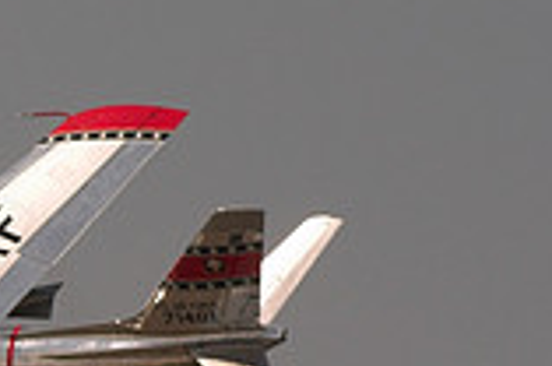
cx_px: -422
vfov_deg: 0.9
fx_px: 22861
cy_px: 422
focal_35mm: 1494
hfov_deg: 1.4
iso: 200
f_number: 22
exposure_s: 1/160
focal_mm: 270
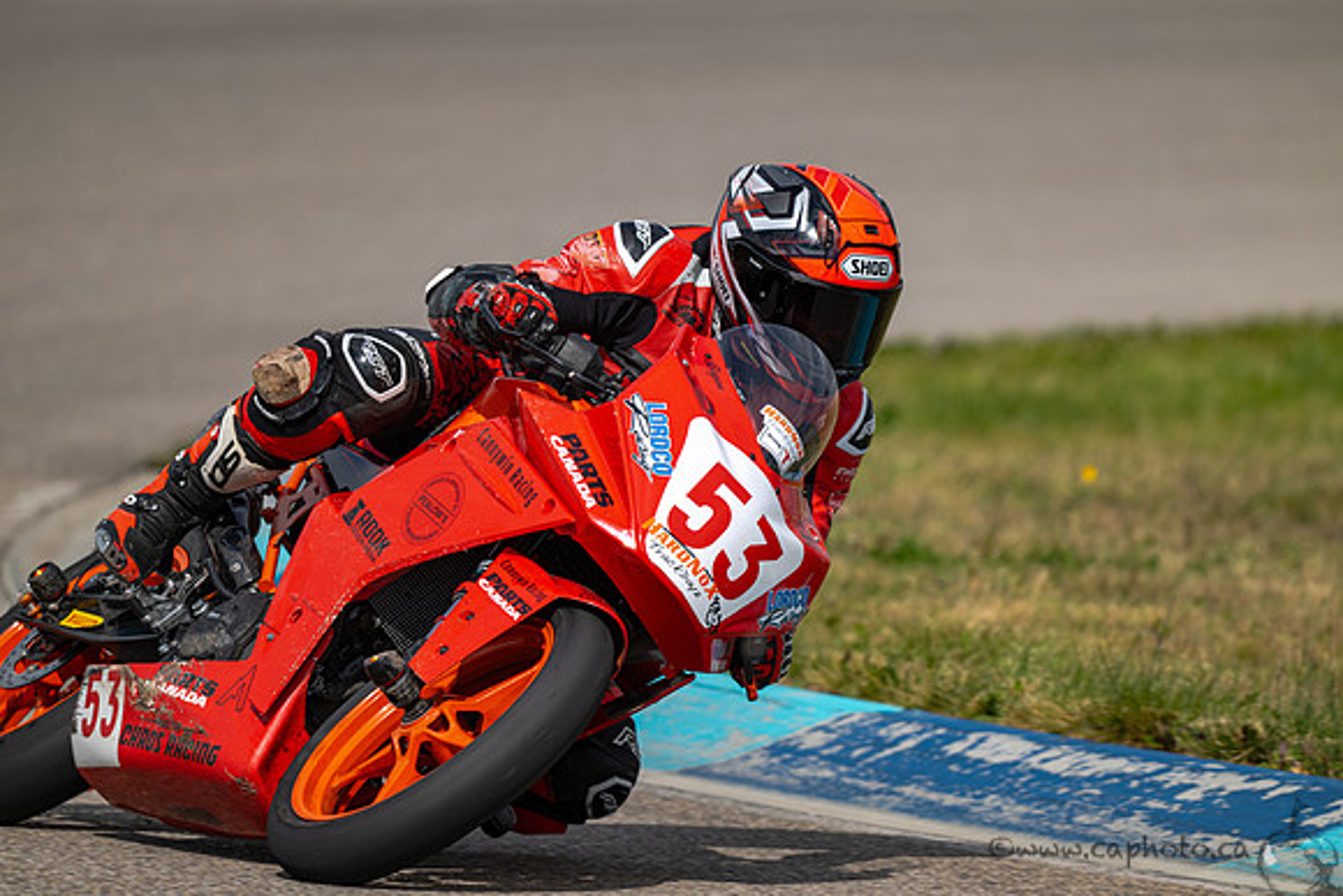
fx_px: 22388
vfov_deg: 2.3
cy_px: 448
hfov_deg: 3.4
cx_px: 672
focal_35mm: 600
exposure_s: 1/1250
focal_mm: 600
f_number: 6.3
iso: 110
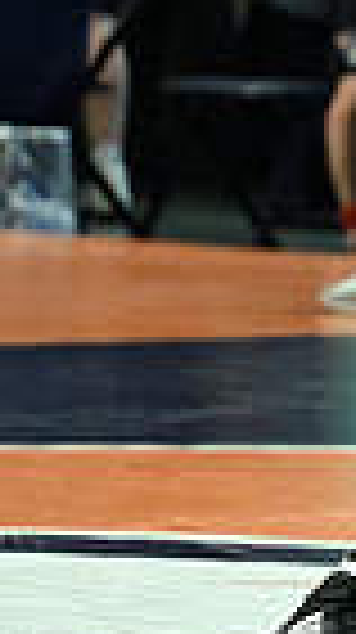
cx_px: 1199
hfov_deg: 2.4
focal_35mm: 491
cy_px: -52
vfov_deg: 4.4
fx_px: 8265
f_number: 2.8
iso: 2200
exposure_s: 1/1000
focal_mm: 76
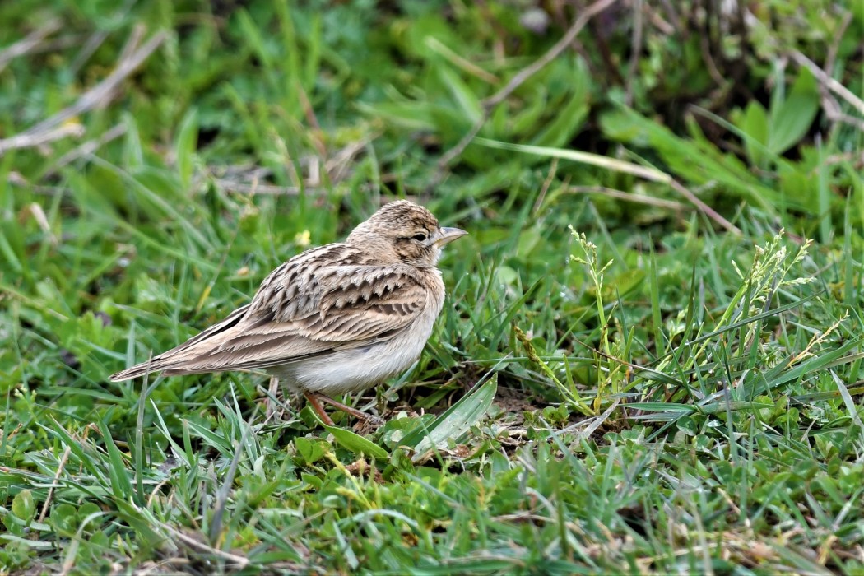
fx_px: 15119
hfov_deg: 3.3
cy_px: 288
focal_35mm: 630
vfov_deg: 2.2
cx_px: 432
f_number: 7.1
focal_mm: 420
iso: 500
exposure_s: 1/640
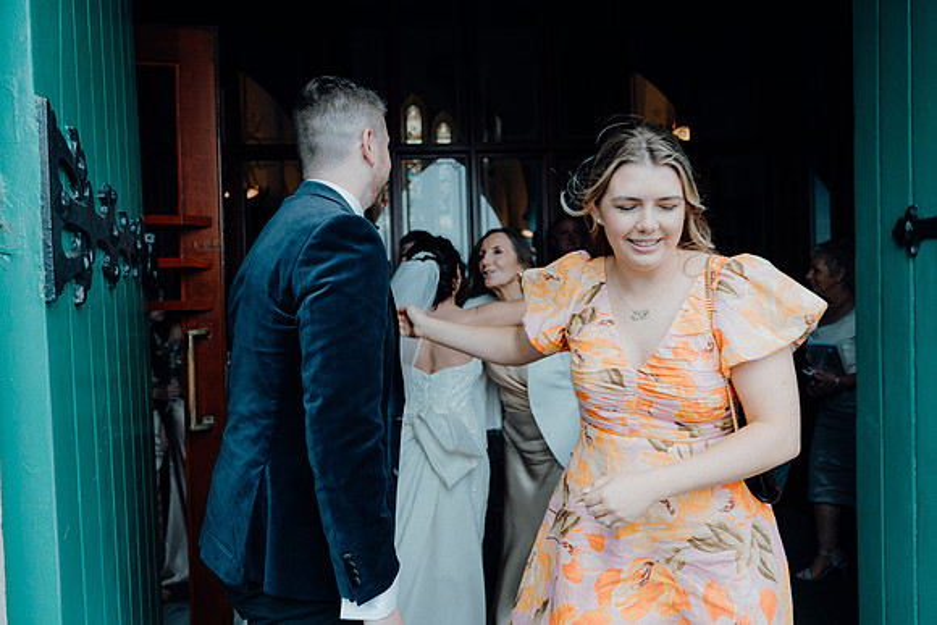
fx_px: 677
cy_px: 312
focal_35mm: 26
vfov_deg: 49.6
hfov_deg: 69.4
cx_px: 468
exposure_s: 1/200
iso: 200
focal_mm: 26
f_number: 3.5
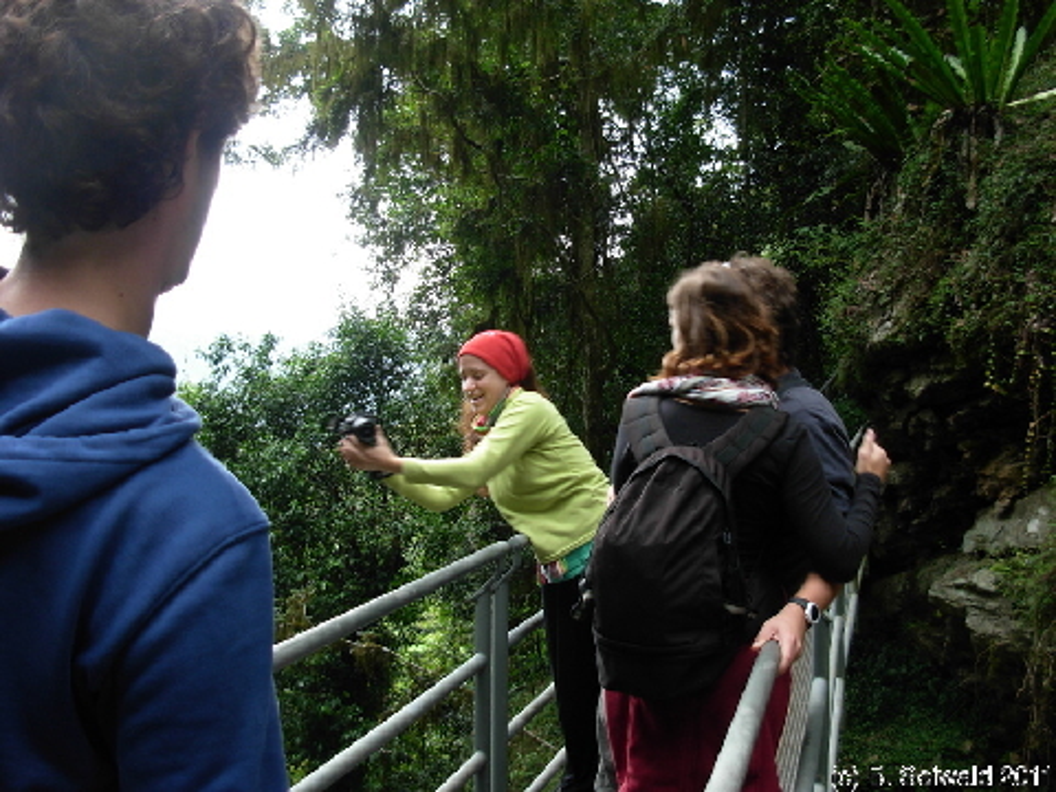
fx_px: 1159
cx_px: 528
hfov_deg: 49.0
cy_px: 396
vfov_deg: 37.7
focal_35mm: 38
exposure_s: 1/30.2
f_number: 2.9
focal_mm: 6.3
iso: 79
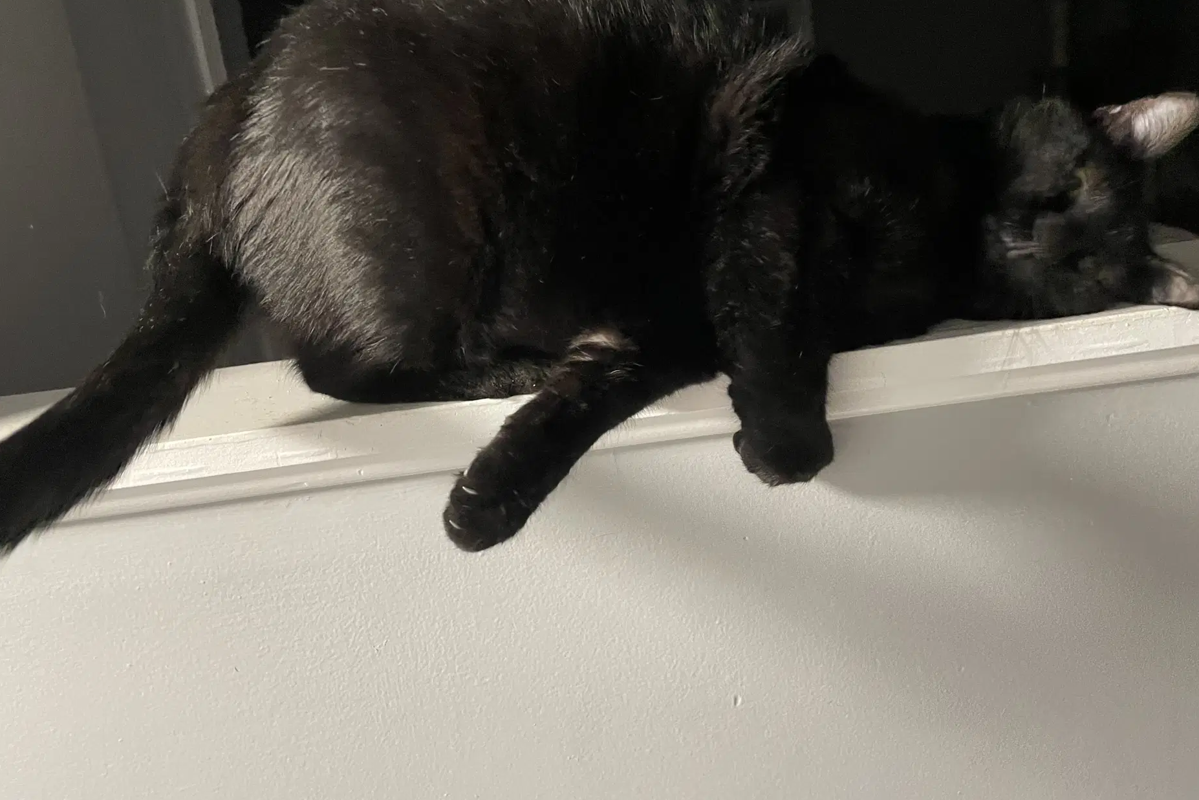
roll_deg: +9.9
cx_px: 597
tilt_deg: -12.2
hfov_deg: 65.5
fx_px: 932
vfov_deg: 46.3
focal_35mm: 28
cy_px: 356
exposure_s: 1/60
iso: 500
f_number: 1.6
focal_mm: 4.2
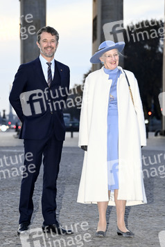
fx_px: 1155
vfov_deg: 12.2
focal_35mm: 168
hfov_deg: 8.2
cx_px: 76
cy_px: 134
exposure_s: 1/250
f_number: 5.6
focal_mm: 150
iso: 3200
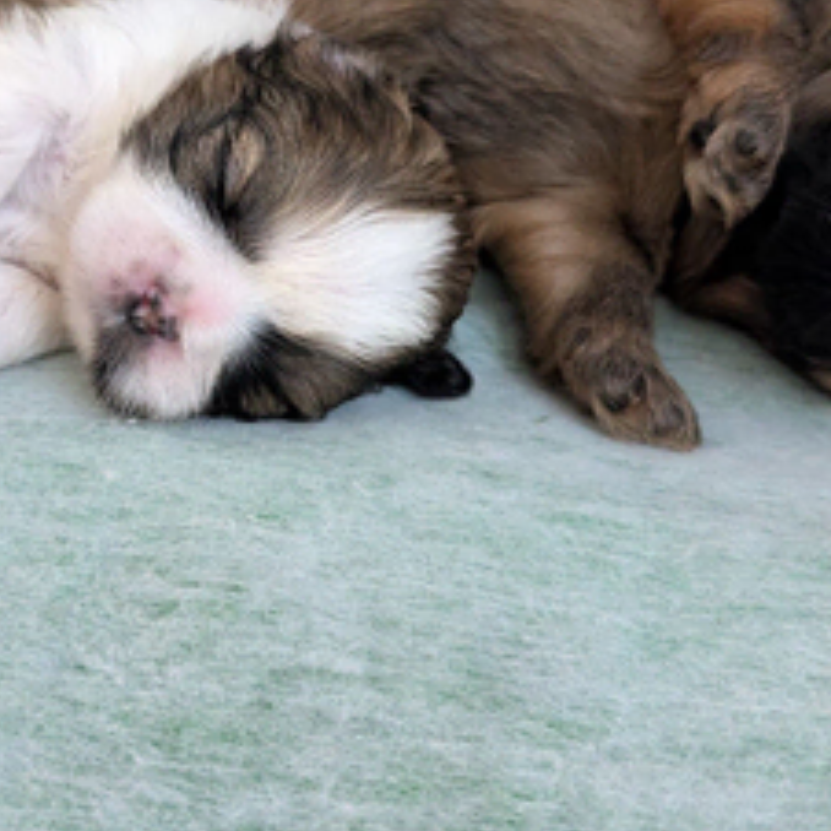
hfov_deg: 37.9
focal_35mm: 44
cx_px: 274
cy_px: 245
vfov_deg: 37.7
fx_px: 1195
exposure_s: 1/33.3
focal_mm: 6.9
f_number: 1.68
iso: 2528
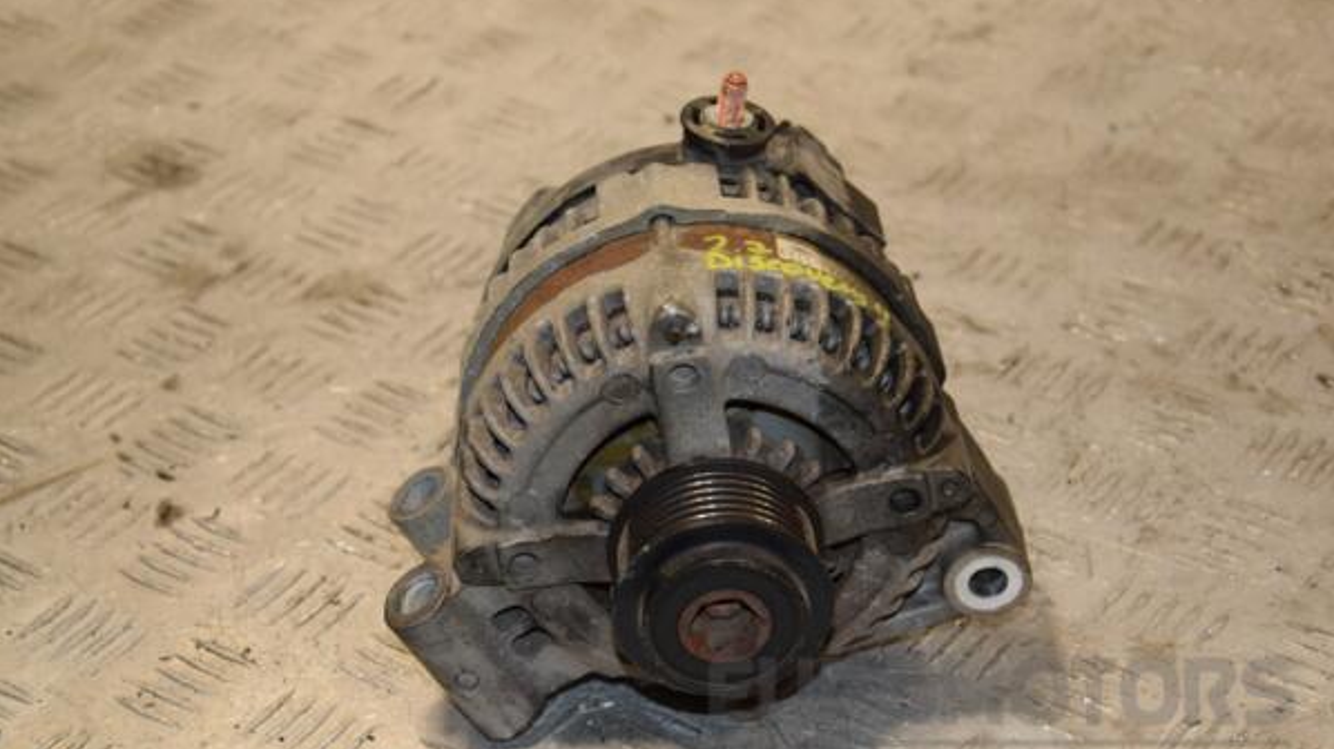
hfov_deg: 25.9
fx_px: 2900
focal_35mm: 82
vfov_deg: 14.7
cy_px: 395
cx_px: 667
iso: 800
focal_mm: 52
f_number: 6.3
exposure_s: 1/200
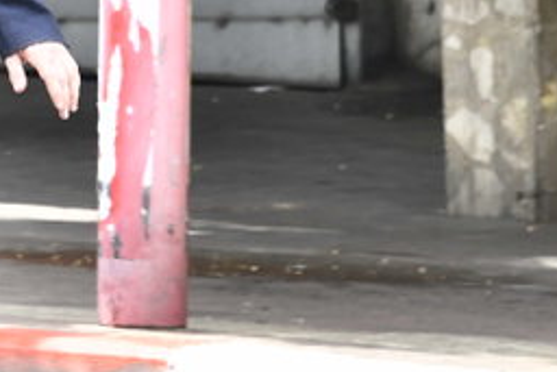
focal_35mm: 820
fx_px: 12694
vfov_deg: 1.7
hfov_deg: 2.5
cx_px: -294
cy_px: -223
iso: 640
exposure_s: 1/800
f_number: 6.3
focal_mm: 150
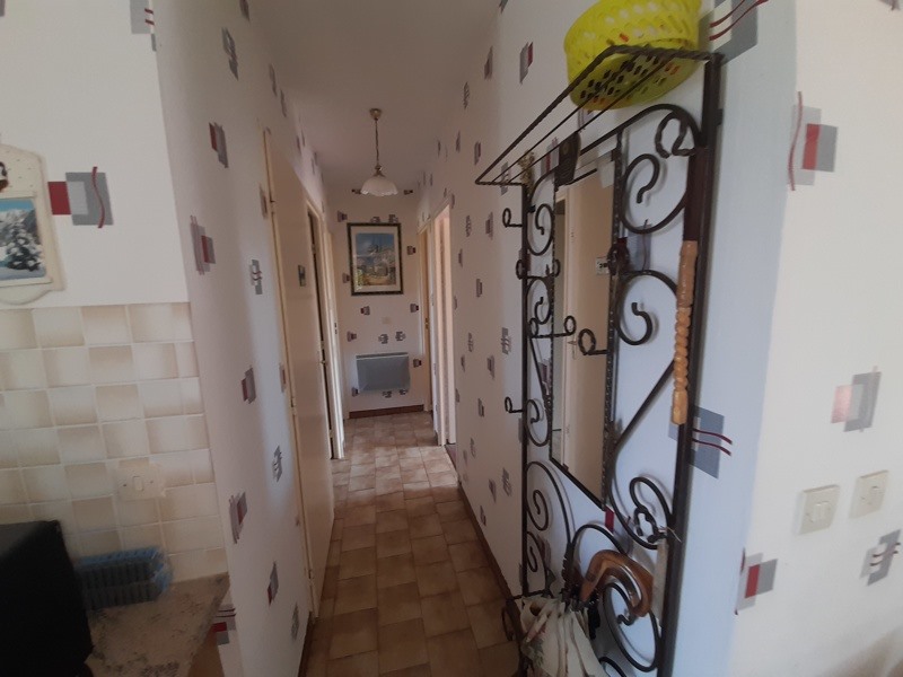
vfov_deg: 89.9
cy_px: 338
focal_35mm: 13
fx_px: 339
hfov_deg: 106.2
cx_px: 452
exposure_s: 1/40
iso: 100
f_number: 2.2
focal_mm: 1.42
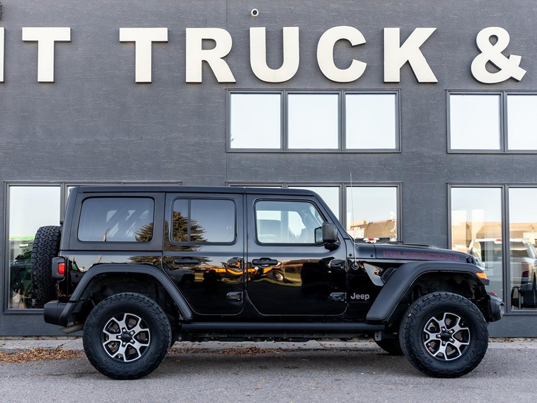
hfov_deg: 37.2
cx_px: 247
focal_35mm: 51
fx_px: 798
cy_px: 221
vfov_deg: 28.3
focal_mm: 36.3
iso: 125
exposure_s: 1/250
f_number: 4
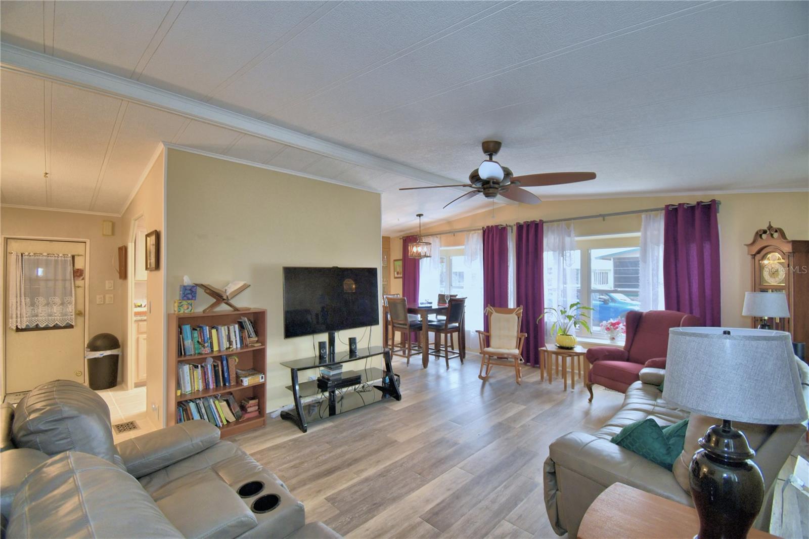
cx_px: 404
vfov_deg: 77.3
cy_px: 270
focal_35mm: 15
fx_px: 337
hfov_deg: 100.4
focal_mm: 10
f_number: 4.5
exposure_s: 1/30
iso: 280
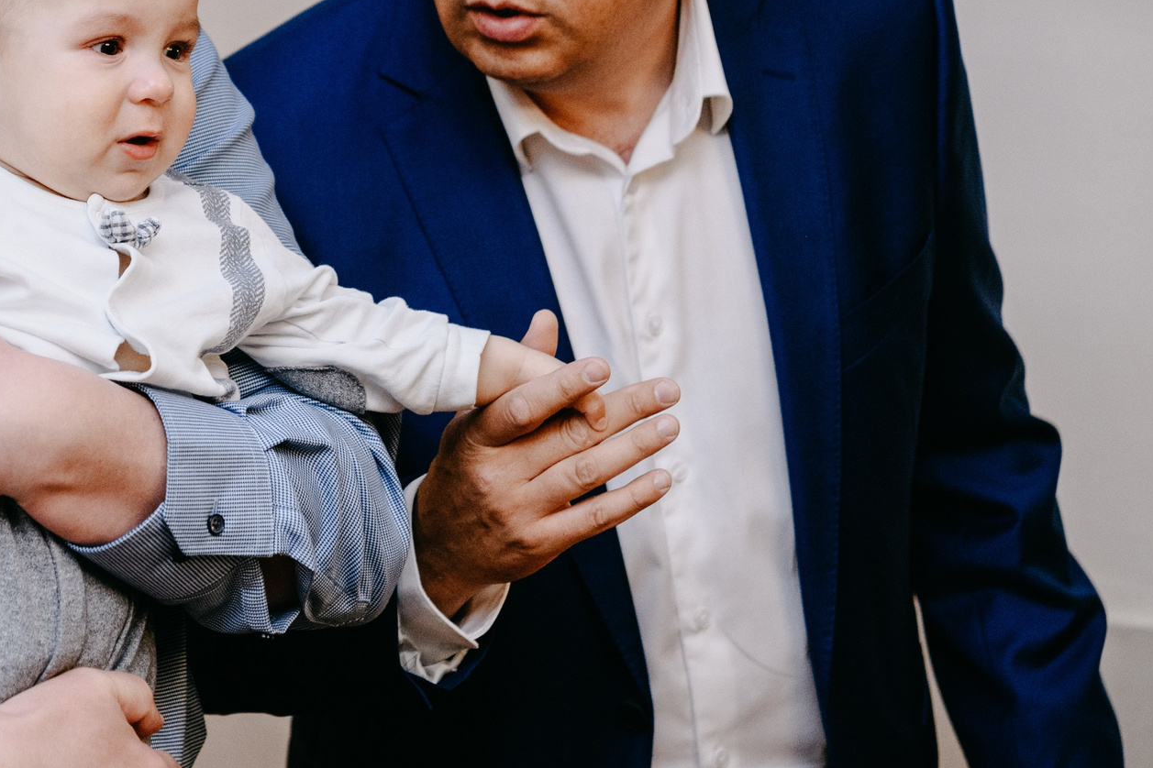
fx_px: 3587
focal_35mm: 112
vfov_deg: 12.2
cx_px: 152
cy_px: 143
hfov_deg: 18.0
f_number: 3.5
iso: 640
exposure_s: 1/160
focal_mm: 55
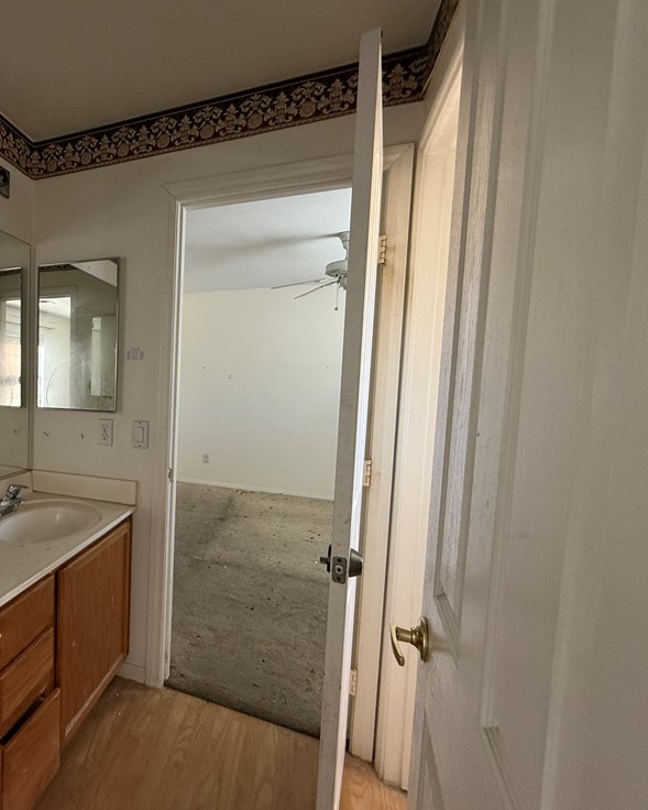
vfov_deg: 83.3
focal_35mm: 19
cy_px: 412
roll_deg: -1.5
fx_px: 455
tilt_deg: -3.2
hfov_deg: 62.4
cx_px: 96
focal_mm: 2.22
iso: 320
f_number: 2.2
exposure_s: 1/99
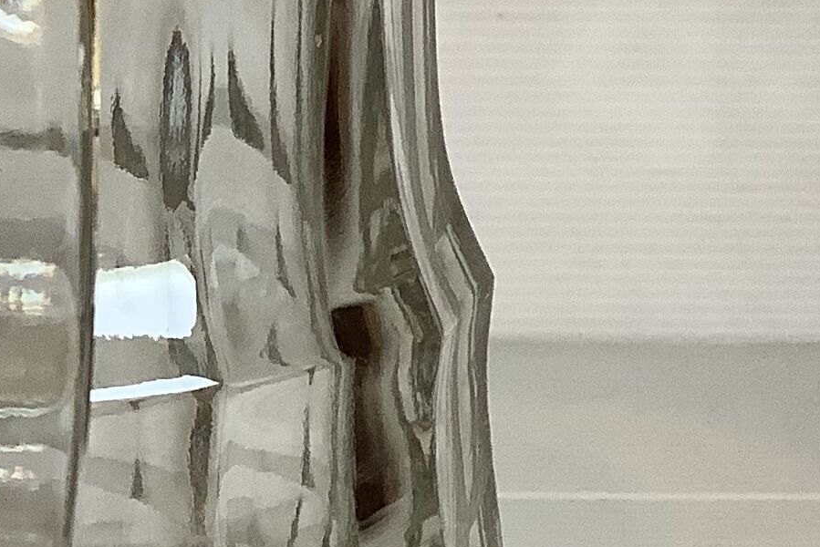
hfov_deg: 16.7
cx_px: -196
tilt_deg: -17.4
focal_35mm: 117
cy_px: 392
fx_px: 2666
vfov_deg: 11.7
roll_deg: +0.0
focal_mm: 3.3
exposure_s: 1/50
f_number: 2.4
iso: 80
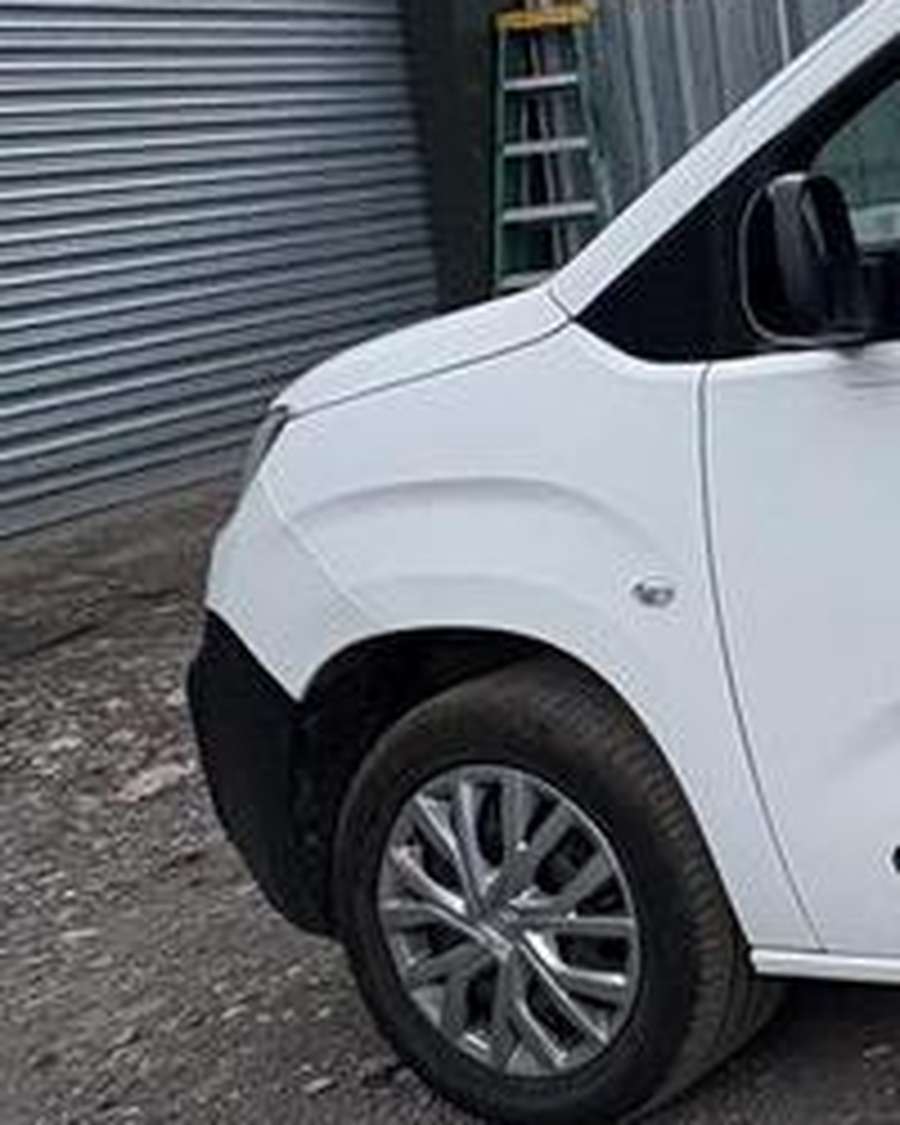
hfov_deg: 19.3
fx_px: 1631
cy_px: 158
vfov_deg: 36.2
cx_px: 1764
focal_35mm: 49
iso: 50
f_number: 2.2
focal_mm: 2.22
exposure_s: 1/1789
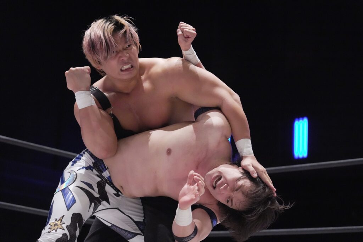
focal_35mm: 87
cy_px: 121
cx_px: 182
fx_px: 877
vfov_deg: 15.7
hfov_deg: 23.4
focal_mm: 87
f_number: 4
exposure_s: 1/800
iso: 16000
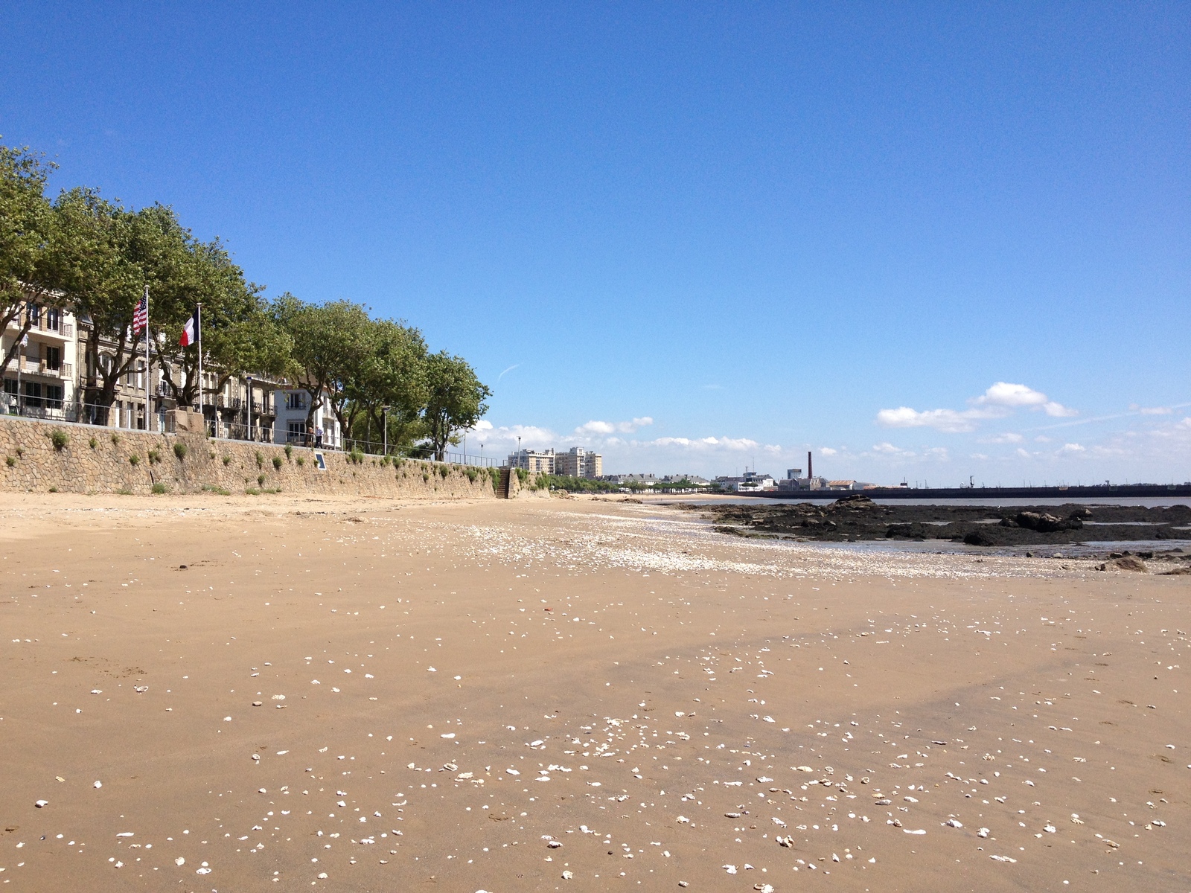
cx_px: 596
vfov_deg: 40.7
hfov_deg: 52.6
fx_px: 1204
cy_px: 446
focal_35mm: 35
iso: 50
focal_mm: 4.28
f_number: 2.4
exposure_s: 1/2208
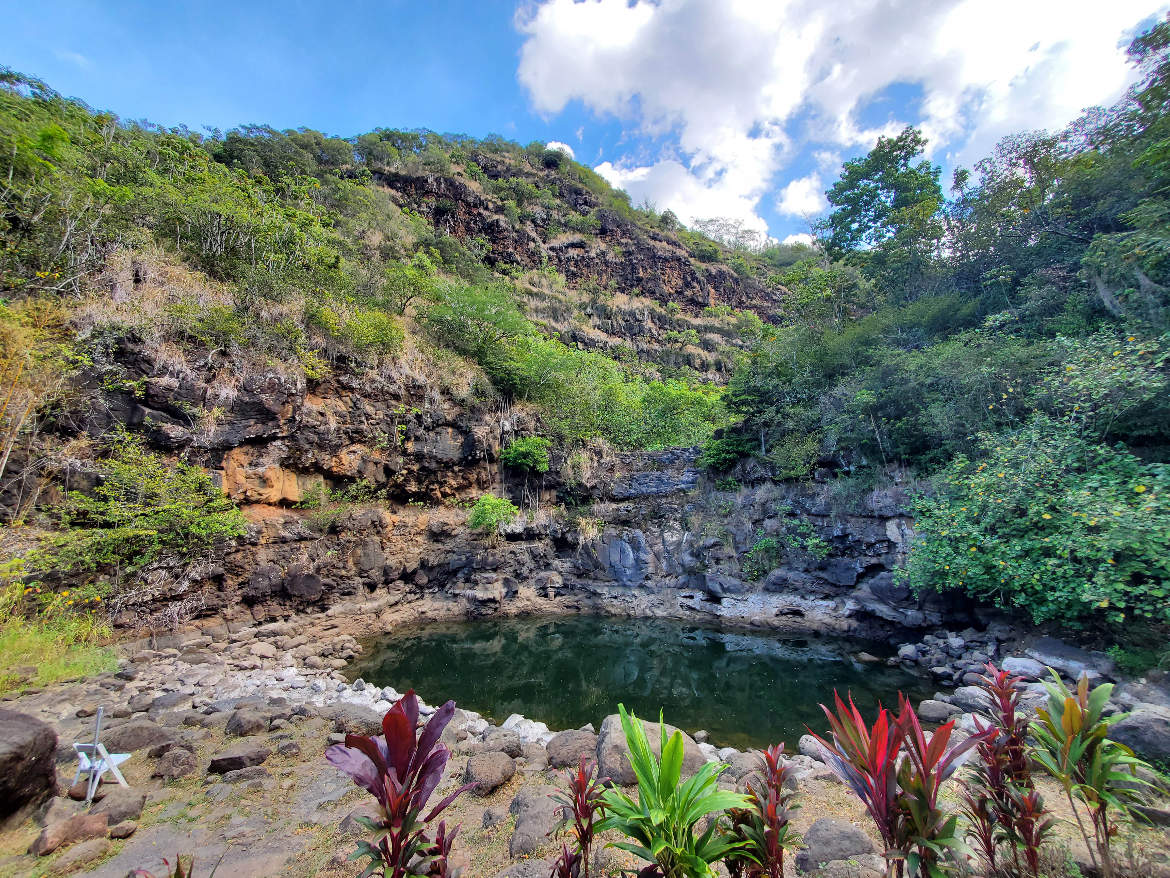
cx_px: 585
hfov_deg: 106.2
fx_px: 439
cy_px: 439
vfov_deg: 89.9
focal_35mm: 13
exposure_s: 1/199
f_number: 2.2
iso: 50
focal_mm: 1.8
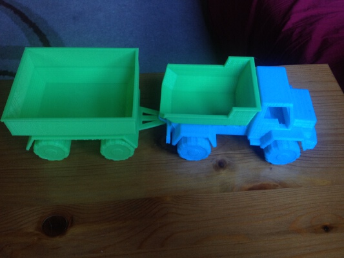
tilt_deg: -51.9
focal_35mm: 35
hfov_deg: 52.6
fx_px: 348
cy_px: 129
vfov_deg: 40.7
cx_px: 172
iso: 80
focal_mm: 4.28
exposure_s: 1/20
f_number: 2.4
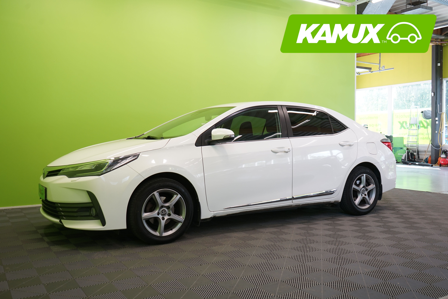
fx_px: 398
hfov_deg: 58.7
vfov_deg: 41.1
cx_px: 224
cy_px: 150
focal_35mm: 32
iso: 400
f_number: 5.6
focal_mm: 32
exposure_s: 1/40
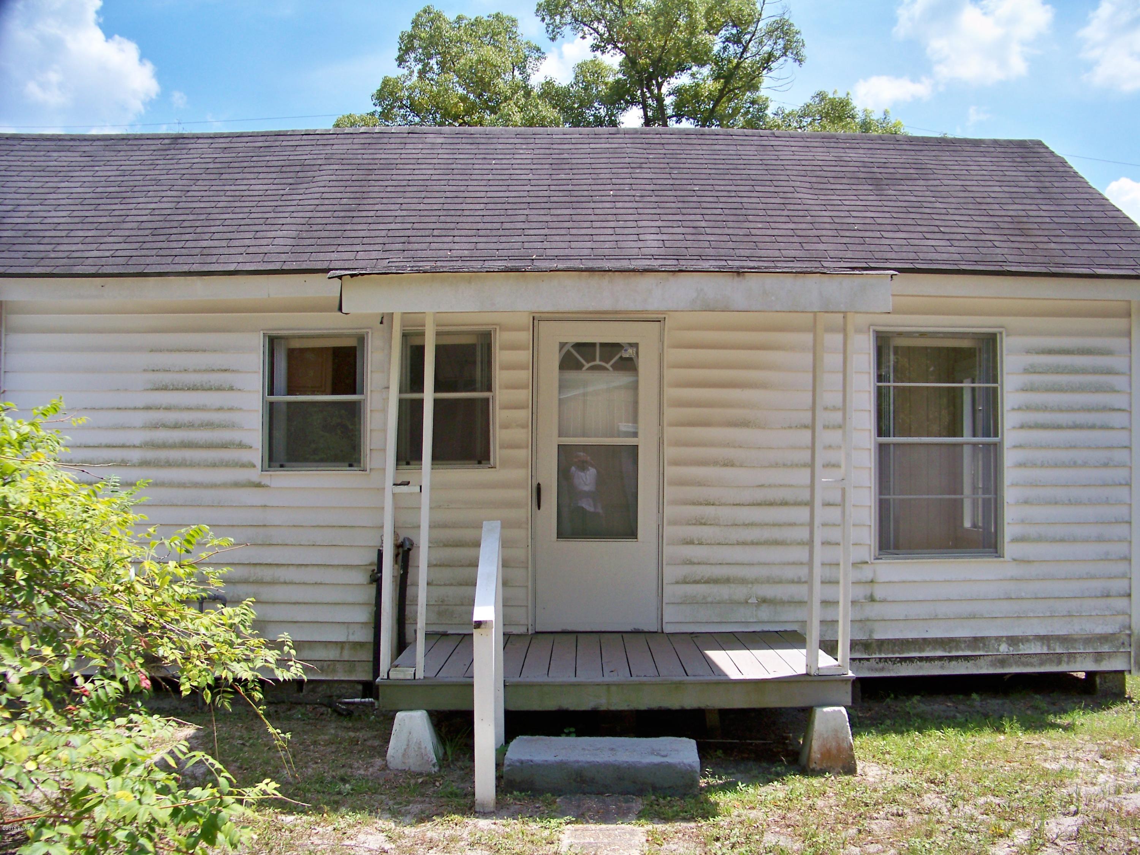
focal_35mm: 33
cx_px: 570
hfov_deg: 55.4
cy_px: 428
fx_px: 1087
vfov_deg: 42.9
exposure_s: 1/800
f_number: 2.8
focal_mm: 5.85
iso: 100
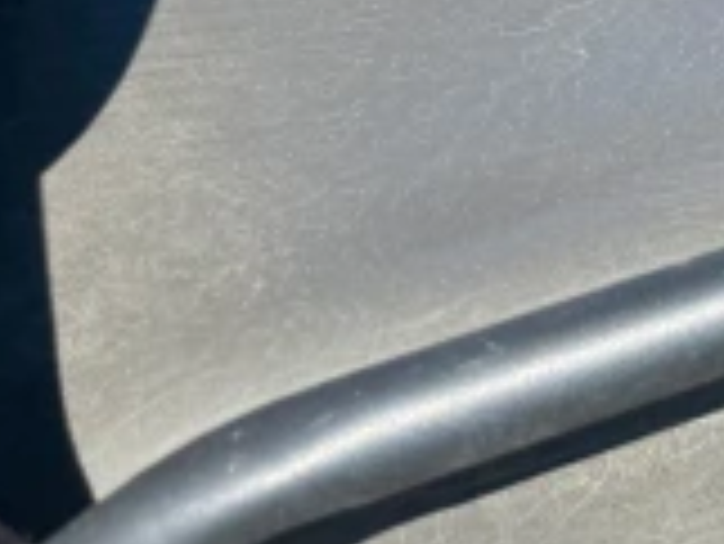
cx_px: 1556
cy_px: -355
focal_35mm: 119
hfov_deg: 13.5
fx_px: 2491
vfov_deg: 11.7
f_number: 1.78
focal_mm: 6.76
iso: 80
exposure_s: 1/1818
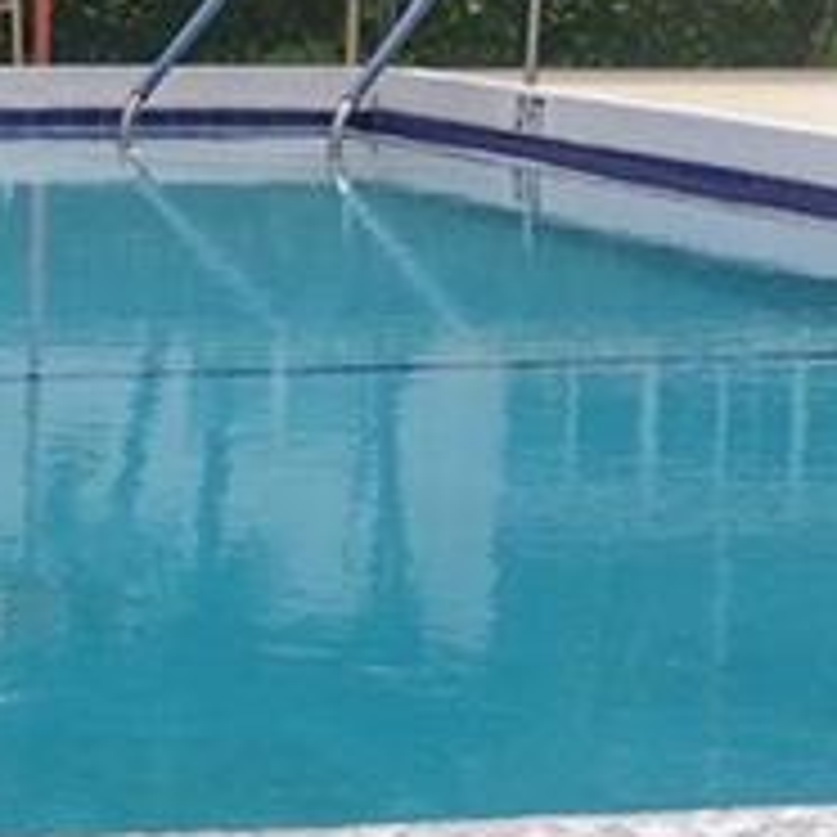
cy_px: 256
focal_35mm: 140
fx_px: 3830
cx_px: -162
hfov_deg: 12.2
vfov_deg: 12.5
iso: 100
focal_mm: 20
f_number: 7.1
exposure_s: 1/320
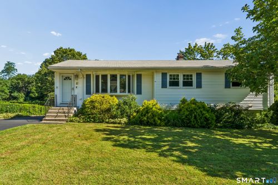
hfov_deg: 89.1
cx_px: 139
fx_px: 141
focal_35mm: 18
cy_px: 92
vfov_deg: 66.5
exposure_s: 1/20
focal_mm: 18.3
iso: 100
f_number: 22
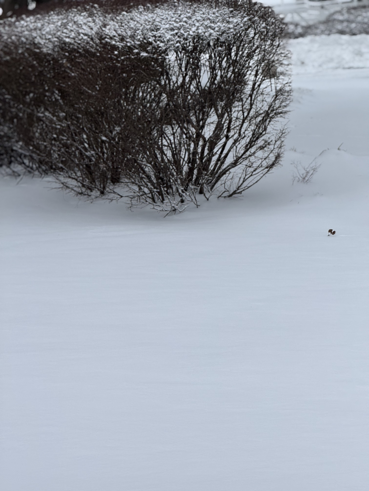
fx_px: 1706
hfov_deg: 12.3
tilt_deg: -10.5
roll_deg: +1.7
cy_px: 246
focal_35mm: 120
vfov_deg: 16.4
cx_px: 184
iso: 50
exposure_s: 1/1004
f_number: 2.8
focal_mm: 15.66
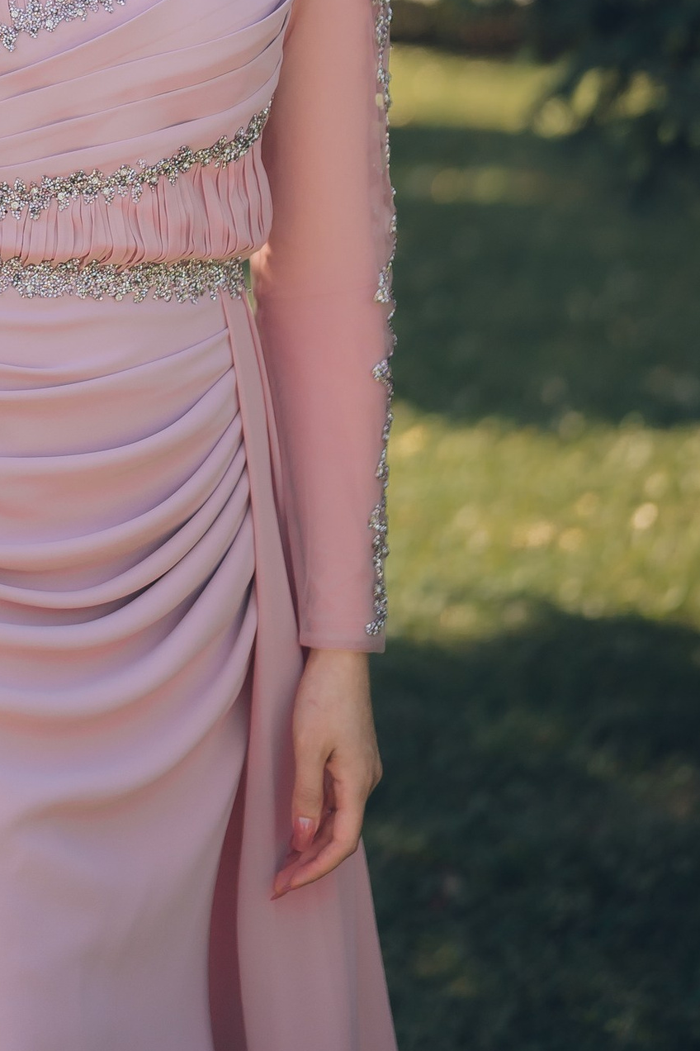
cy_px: -321
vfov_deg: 13.1
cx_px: -311
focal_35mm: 151
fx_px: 4404
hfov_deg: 8.9
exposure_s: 1/1600
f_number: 1.4
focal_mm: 50
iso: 125
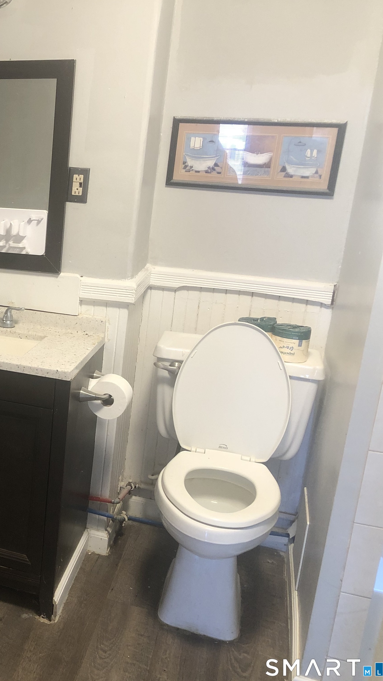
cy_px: 340
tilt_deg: -15.5
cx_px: -56
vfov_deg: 49.4
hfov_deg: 26.4
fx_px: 740
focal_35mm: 41
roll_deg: -1.3
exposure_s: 1/15
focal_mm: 4
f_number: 1.8
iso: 50
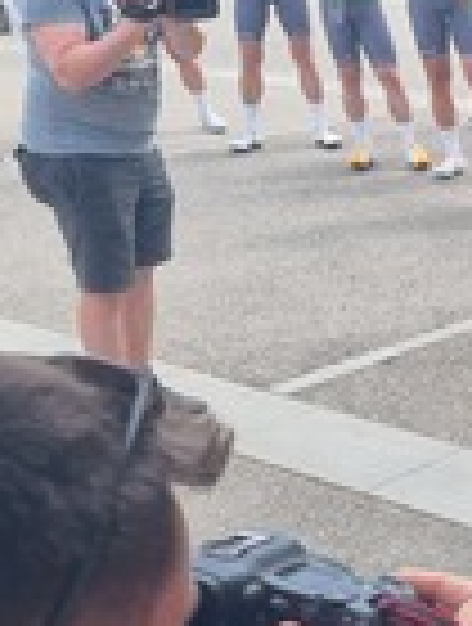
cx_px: 850
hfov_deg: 15.3
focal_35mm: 84
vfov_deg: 23.2
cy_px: 315
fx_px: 1520
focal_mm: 5.4
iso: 50
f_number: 1.8
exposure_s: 1/550
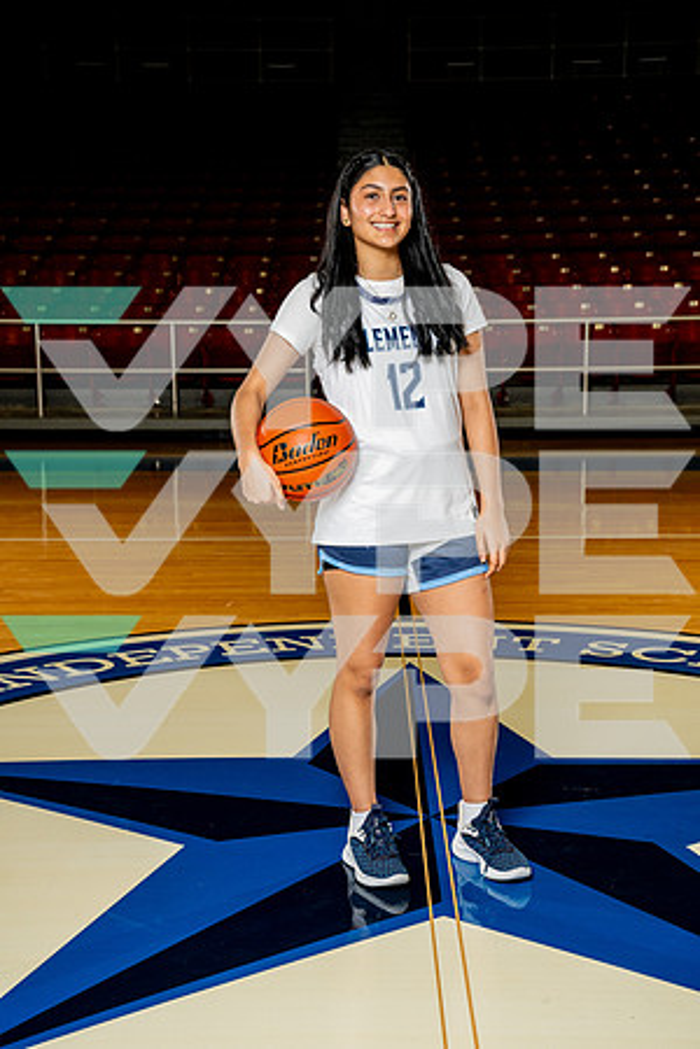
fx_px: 1604
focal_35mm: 55
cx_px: 350
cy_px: 524
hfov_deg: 24.6
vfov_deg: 36.2
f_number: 5.6
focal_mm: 55
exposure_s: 1/250
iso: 640
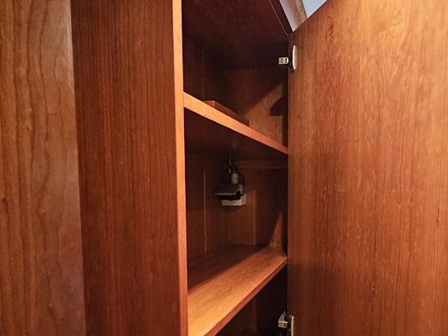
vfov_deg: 55.6
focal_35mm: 24
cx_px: 284
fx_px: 311
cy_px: 225
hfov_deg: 70.3
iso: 800
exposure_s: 1/25
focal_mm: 2.2
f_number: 2.2
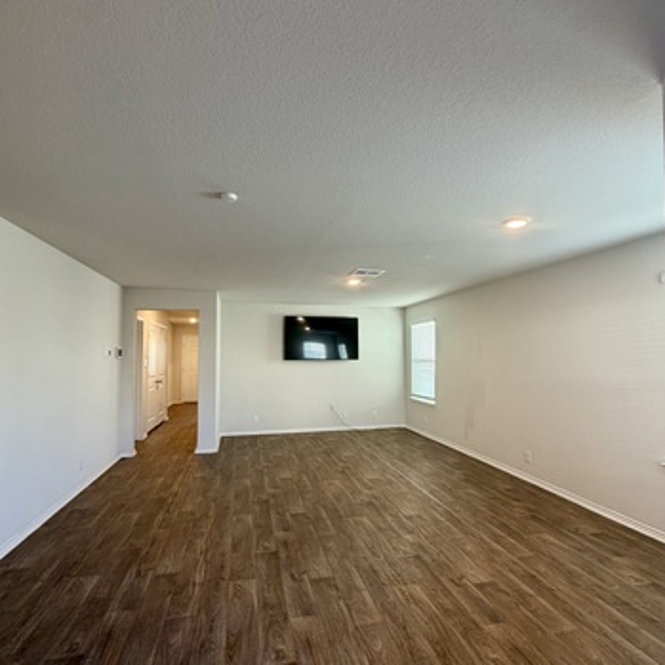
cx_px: 324
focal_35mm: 17
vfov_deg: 83.9
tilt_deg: +1.5
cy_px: 349
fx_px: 369
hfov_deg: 84.0
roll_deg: -0.1
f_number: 2.2
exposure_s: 1/60
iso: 160
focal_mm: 2.22
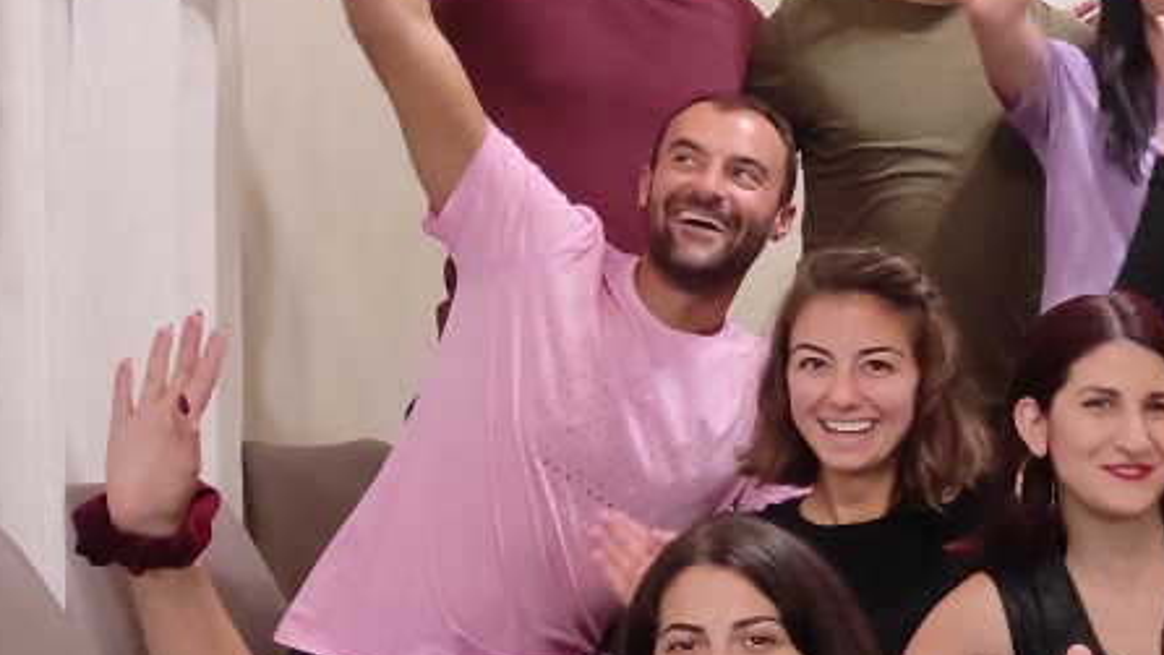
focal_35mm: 88
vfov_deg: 13.6
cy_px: 577
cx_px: 1531
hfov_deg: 21.7
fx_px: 2716
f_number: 1.89
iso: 651
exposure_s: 1/33
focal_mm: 5.43
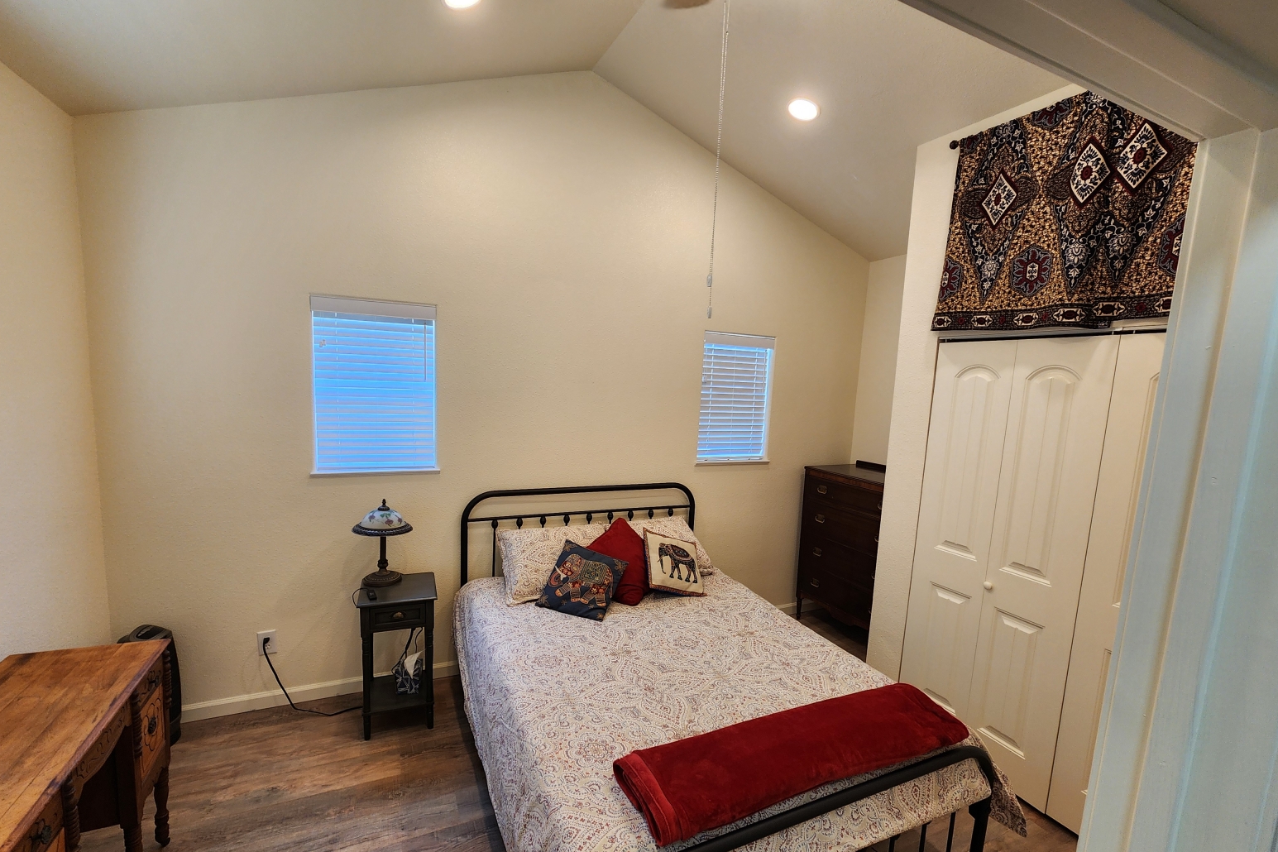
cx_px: 629
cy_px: 453
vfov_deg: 81.1
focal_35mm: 14
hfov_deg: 104.2
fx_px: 497
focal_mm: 2.2
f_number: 2.2
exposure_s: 1/60
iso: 100
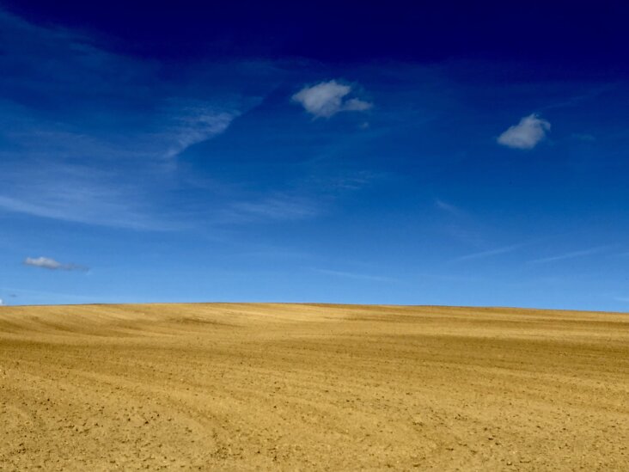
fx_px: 945
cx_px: 314
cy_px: 236
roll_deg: -2.0
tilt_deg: +9.3
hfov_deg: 36.8
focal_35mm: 52
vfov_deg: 28.0
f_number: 2.4
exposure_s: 1/1919
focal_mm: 6
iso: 16
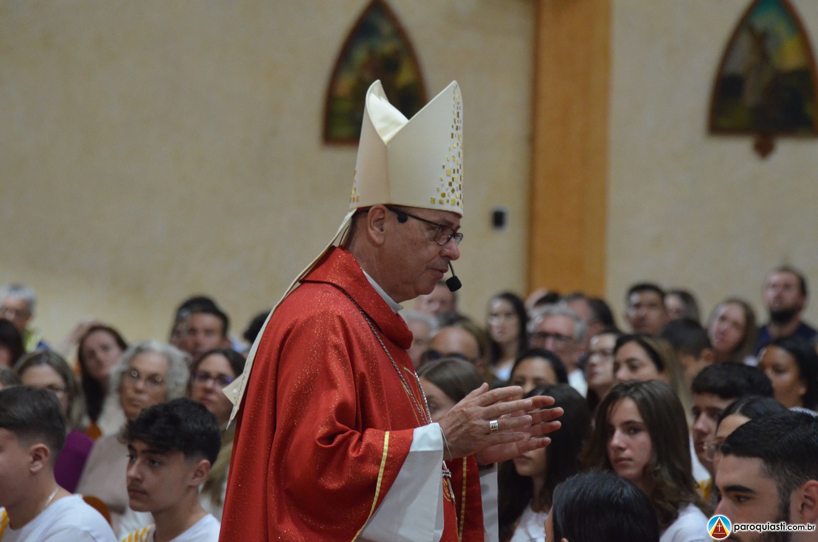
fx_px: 6463
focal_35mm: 285
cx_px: 409
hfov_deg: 7.2
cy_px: 271
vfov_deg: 4.8
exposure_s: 1/60
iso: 2500
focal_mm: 190
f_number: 5.6
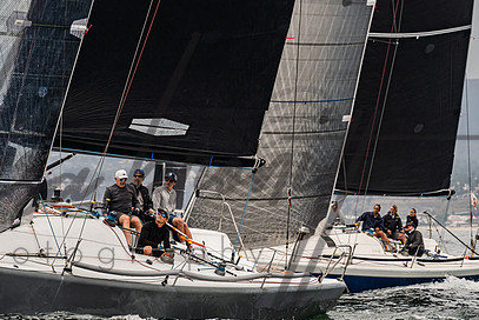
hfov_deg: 6.9
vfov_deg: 4.6
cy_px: 166
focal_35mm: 300
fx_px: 3994
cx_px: 222
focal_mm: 200
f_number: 6.3
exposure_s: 1/1000
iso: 250
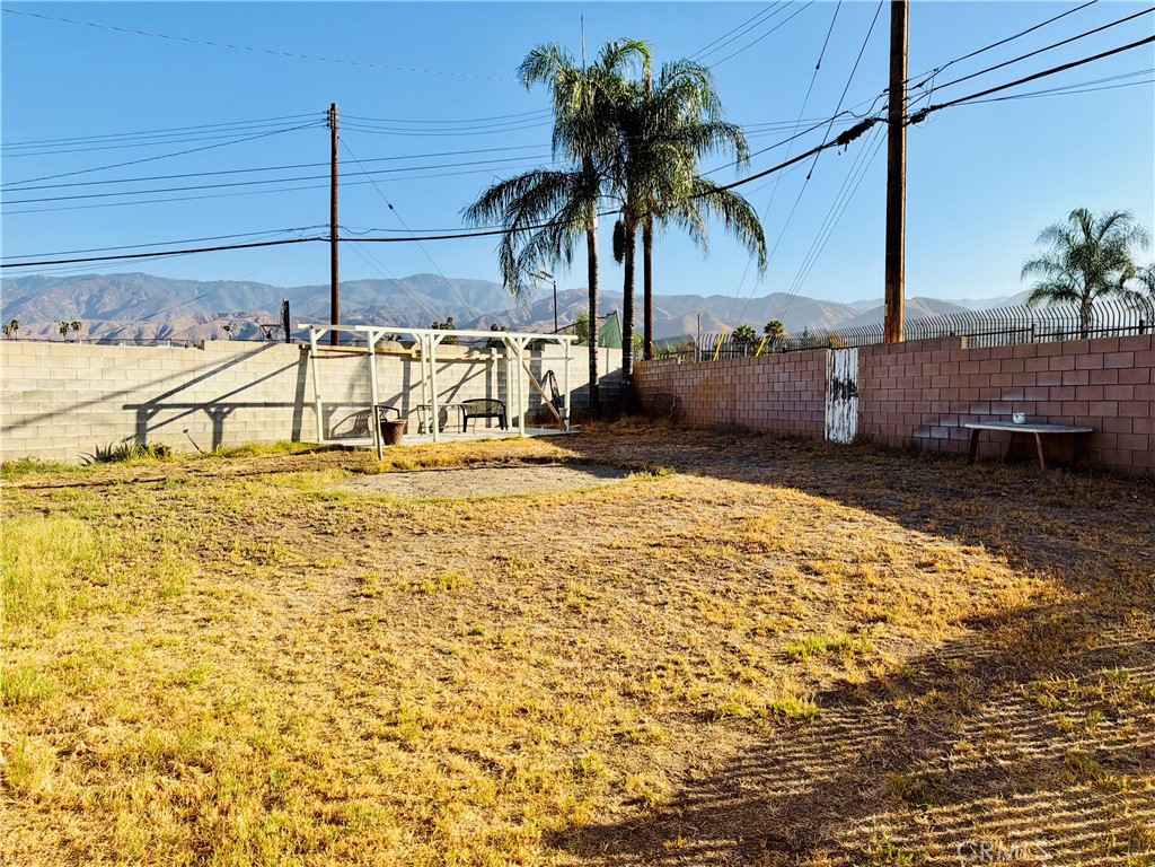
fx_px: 801
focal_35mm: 24
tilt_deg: -2.8
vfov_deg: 56.8
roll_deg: +0.3
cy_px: 434
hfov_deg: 71.6
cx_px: 578
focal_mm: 6.76
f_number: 1.78
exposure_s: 1/3759
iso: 80
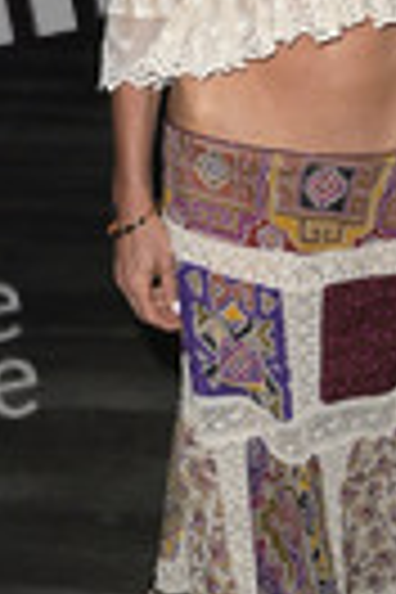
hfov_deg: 15.5
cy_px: 166
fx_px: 1452
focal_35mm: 88
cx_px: 297
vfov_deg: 22.9
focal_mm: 29
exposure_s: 1/50
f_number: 4
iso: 2000
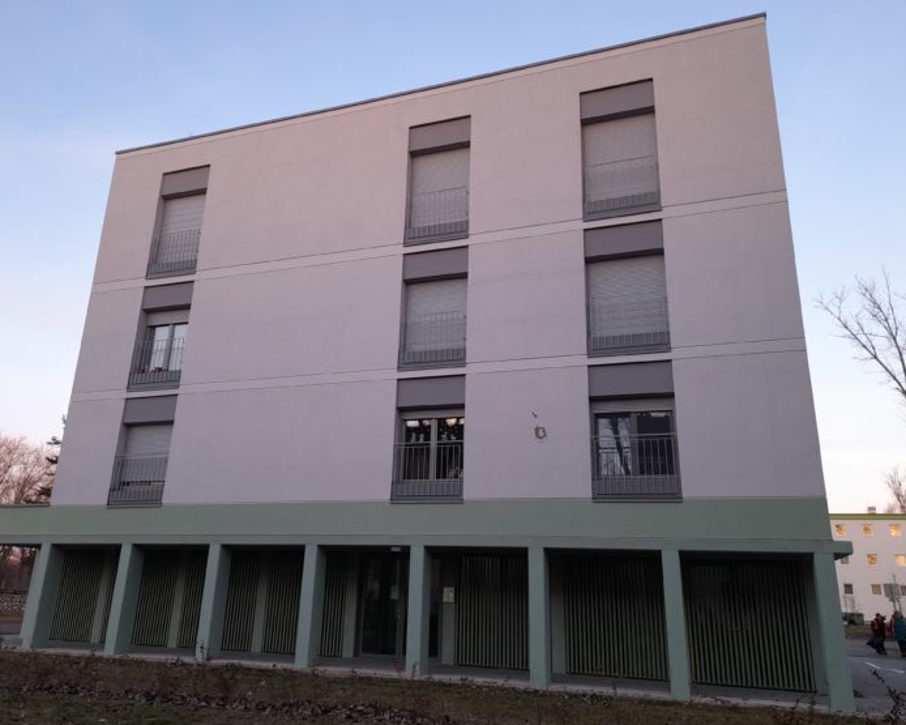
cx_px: 435
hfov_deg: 64.1
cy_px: 364
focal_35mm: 27
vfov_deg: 53.2
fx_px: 724
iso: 50
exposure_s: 1/50
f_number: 2
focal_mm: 4.6
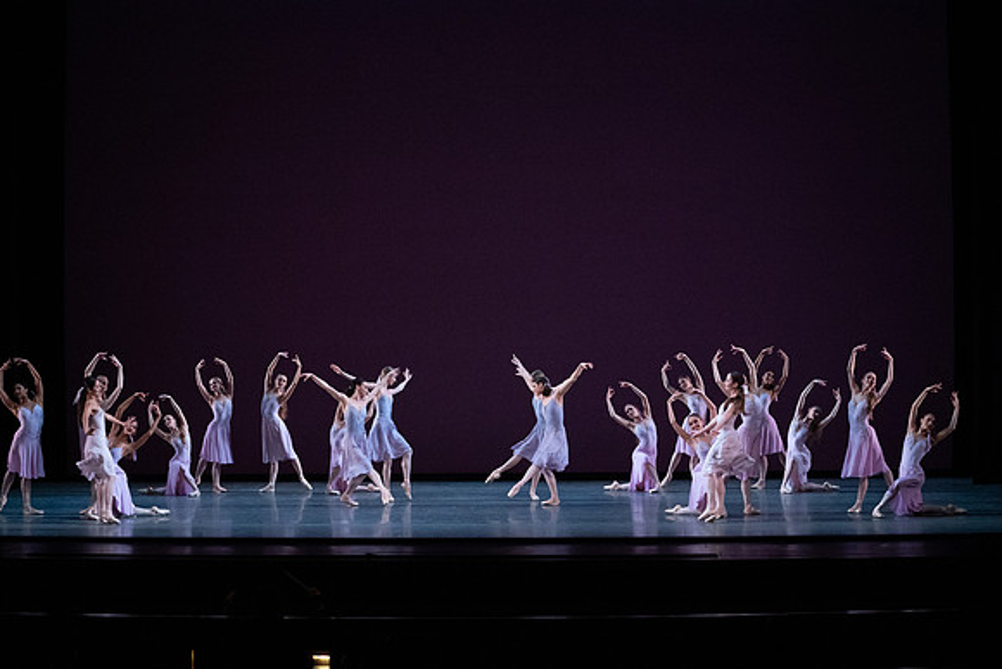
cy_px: 334
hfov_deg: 28.8
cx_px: 501
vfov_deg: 19.5
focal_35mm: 70
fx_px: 1949
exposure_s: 1/400
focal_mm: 70
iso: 12800
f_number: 9
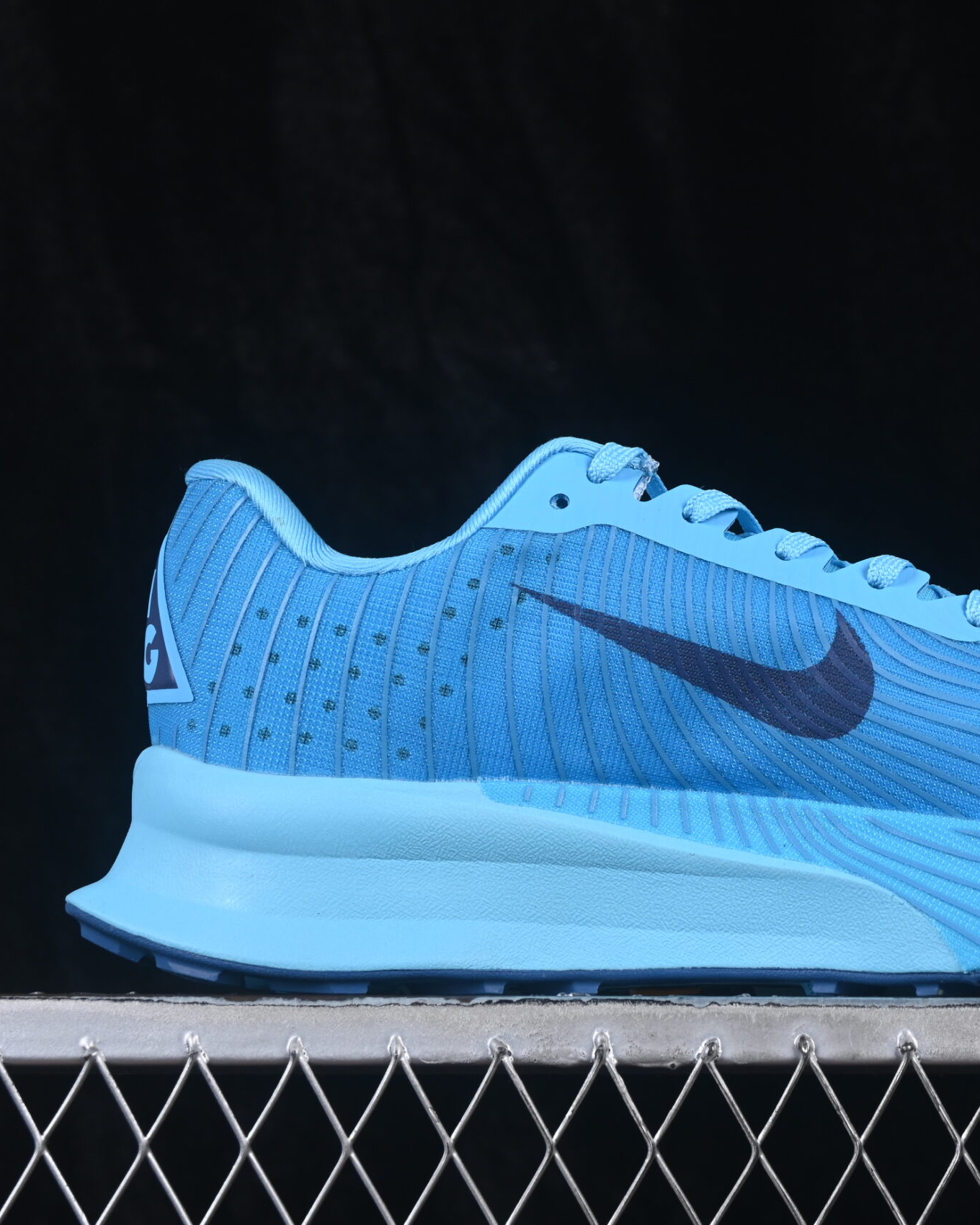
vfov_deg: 18.1
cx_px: 741
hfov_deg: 14.5
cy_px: 614
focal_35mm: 106
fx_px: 3843
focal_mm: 50
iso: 160
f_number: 8
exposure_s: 1/80
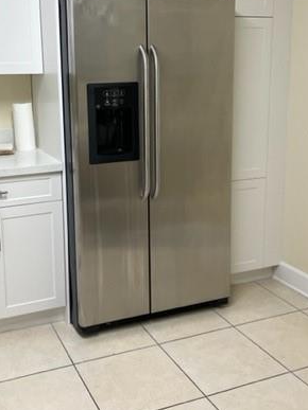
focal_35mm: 43
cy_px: 154
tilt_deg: -10.1
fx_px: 510
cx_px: 116
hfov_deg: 33.4
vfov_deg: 43.5
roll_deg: -1.1
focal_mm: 5.7
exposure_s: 1/120
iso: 100
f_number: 1.5
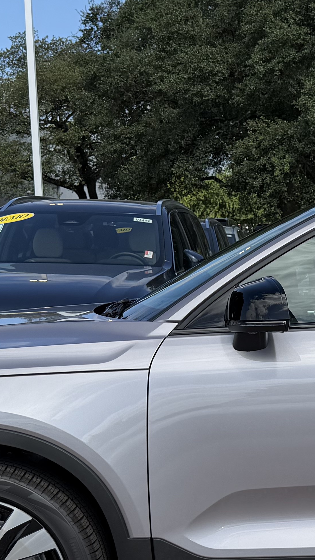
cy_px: 374
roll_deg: +0.9
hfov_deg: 15.2
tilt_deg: -5.6
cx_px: 405
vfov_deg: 27.7
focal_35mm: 76
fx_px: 1129
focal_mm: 6.76
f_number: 1.78
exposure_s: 1/4167
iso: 80
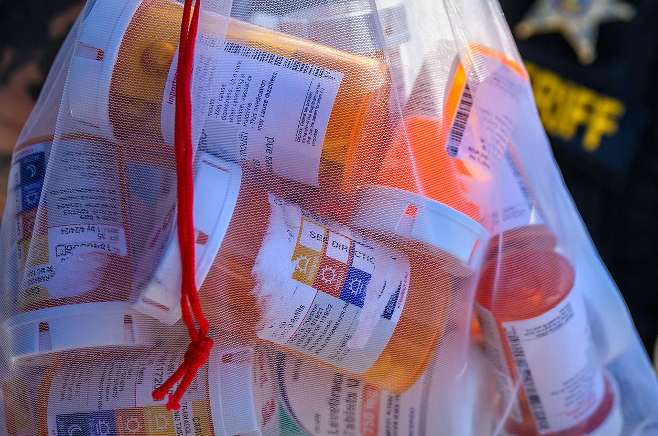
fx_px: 949
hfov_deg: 38.1
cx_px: 391
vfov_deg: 25.9
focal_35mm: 52
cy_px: 202
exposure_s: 1/1600
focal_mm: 34
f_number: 2.8
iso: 160
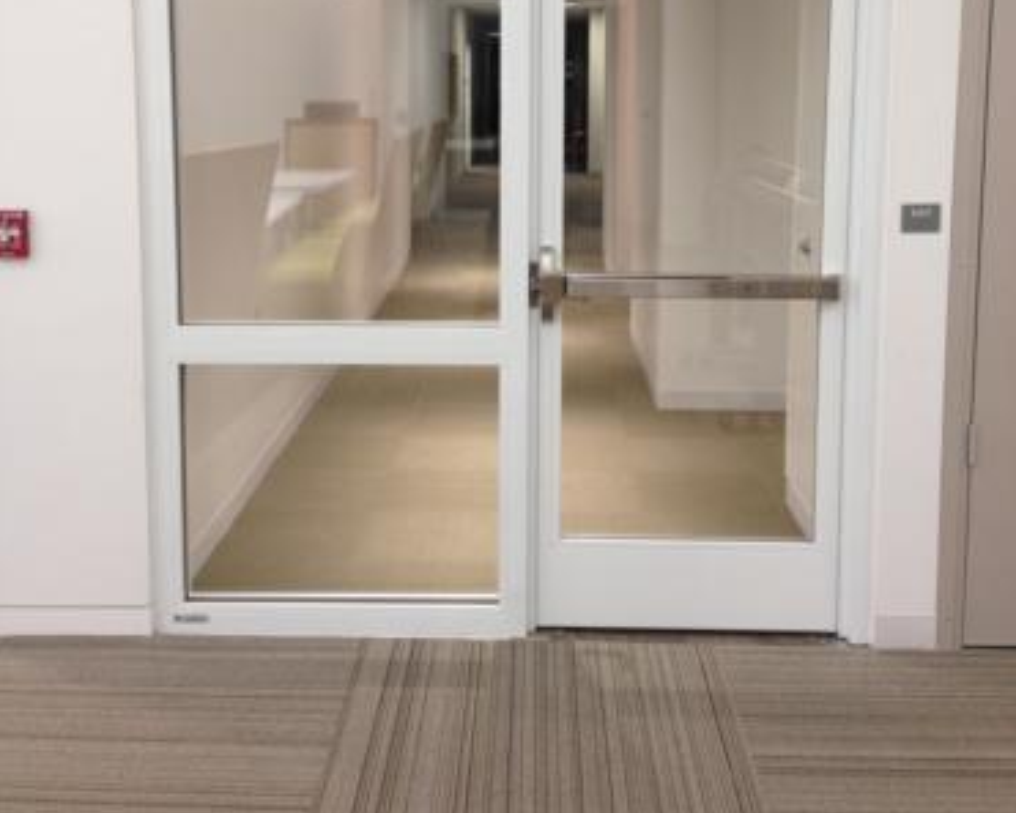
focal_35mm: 46
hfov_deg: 40.3
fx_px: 1384
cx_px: 505
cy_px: 233
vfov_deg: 32.3
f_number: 2.4
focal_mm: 4.28
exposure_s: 1/20
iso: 50
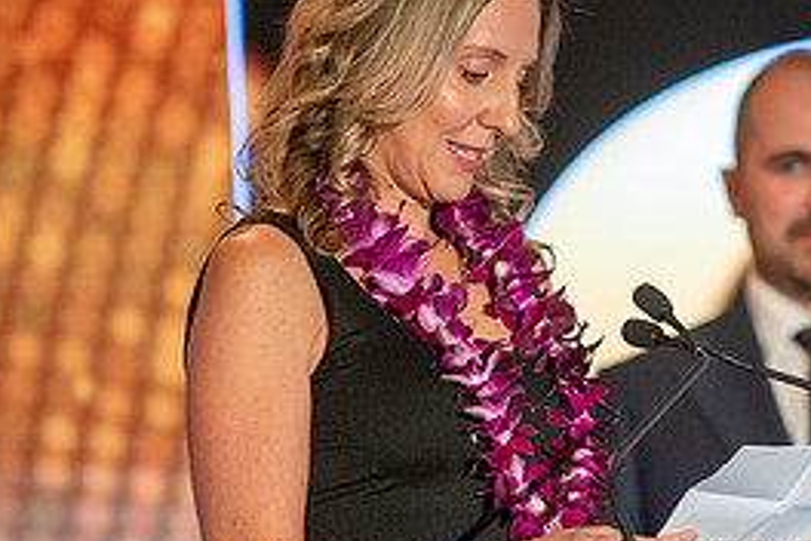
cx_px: 756
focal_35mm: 439
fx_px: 9889
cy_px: 194
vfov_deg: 3.1
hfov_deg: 4.7
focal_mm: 200
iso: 3200
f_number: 2.8
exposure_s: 1/400
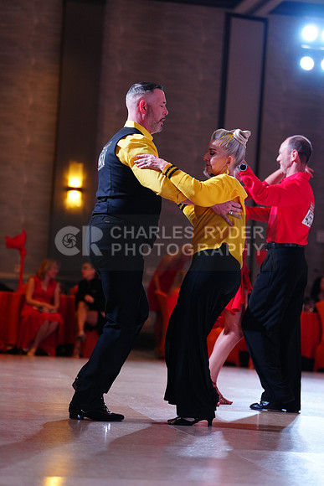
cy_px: 243
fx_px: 1282
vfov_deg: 21.5
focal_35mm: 95
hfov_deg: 14.4
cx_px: 162
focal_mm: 95
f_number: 2.8
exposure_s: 1/400
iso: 1600
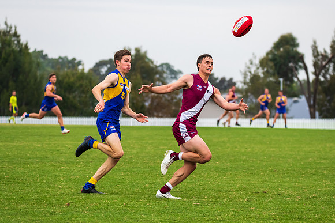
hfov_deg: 9.8
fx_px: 1957
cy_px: 127
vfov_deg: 6.5
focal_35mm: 210
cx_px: 186
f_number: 7.1
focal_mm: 180
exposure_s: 1/1250
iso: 1000
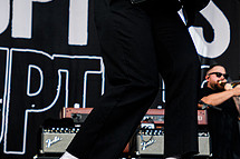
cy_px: -48
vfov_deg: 9.4
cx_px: 169
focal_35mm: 143
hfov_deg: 14.3
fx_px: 953
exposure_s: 1/800
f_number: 4.5
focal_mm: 35
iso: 400
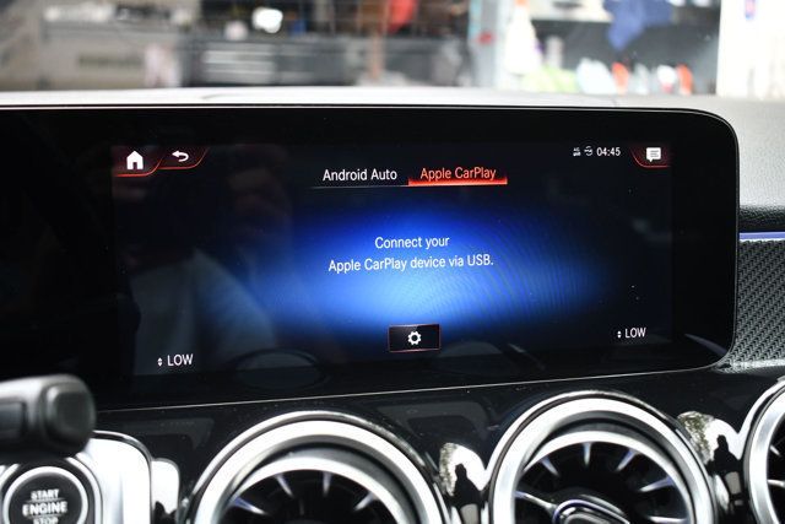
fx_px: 872
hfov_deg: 48.4
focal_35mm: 40
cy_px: 262
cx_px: 392
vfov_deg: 33.4
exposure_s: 1/125
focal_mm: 27
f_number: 4
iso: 900
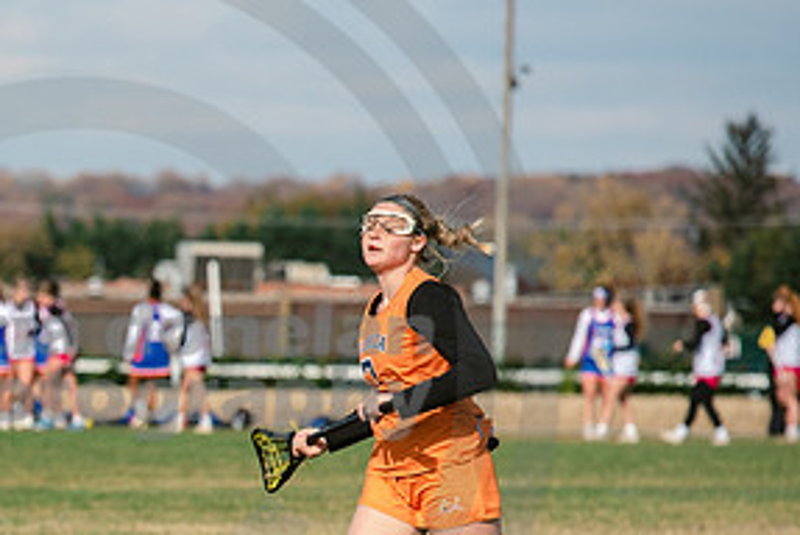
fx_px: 12279
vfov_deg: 2.5
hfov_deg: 3.7
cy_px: 559
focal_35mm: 552
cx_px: -230
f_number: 5
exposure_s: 1/1600
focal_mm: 200
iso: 250
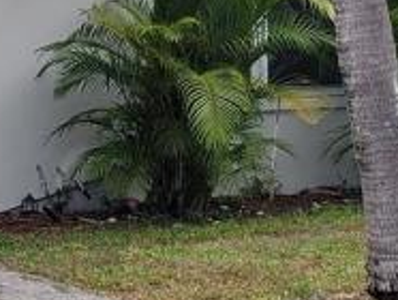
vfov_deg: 11.1
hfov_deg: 14.7
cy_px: 111
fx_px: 1543
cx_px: 139
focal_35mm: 134
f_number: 1.8
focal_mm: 5.4
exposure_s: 1/426
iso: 40
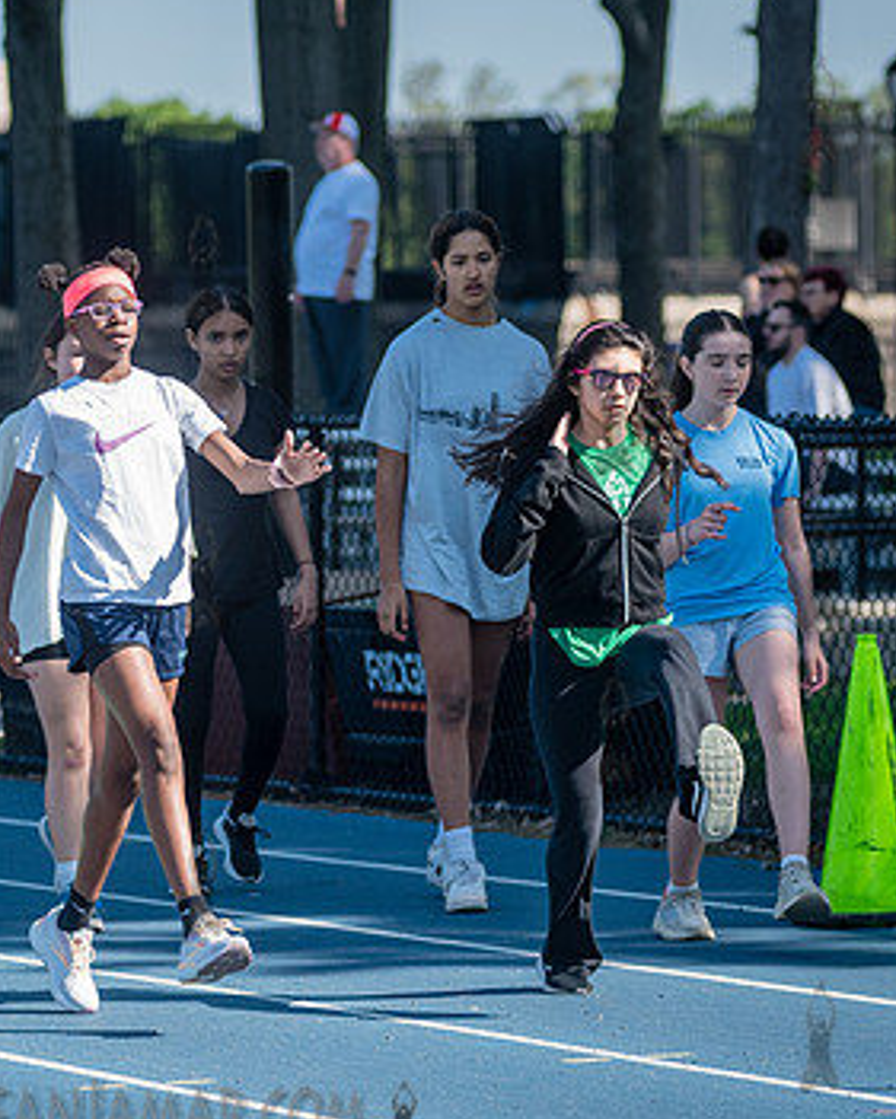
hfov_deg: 5.2
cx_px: 218
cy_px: 652
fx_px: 9807
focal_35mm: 296
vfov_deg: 6.5
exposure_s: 1/2000
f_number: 4
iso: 400
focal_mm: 135
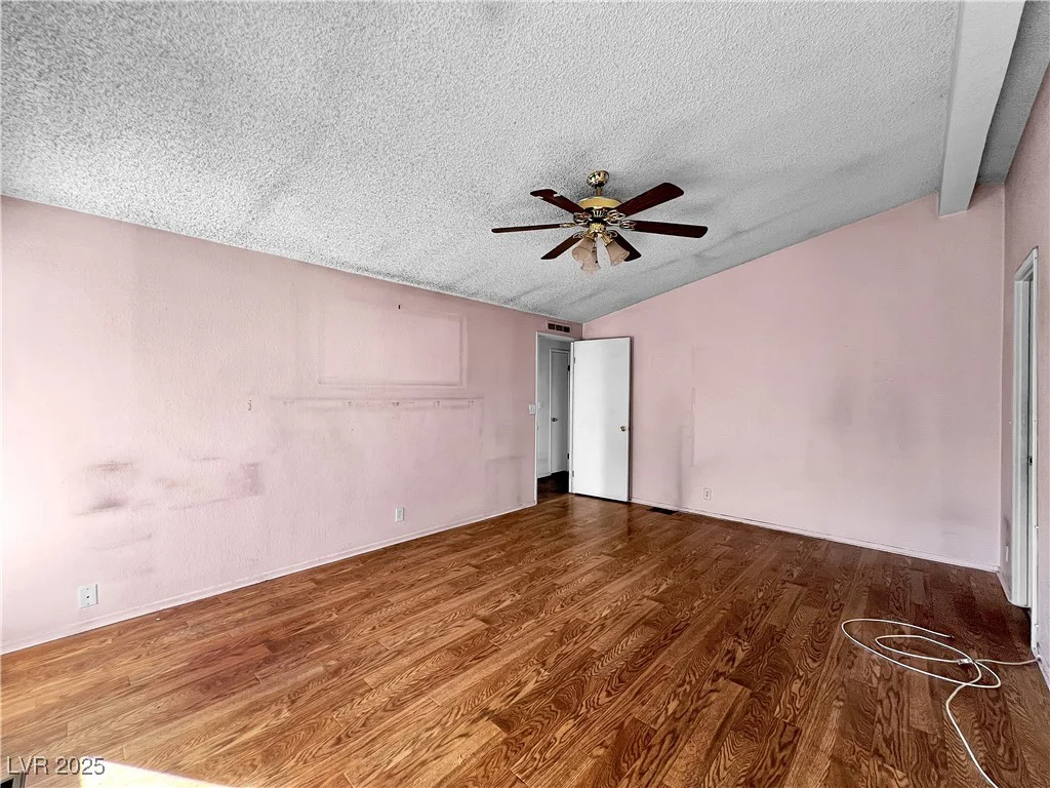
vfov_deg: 89.9
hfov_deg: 106.2
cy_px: 394
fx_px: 394
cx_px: 525
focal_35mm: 13
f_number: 1.8
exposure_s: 1/99
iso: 125
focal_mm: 1.57
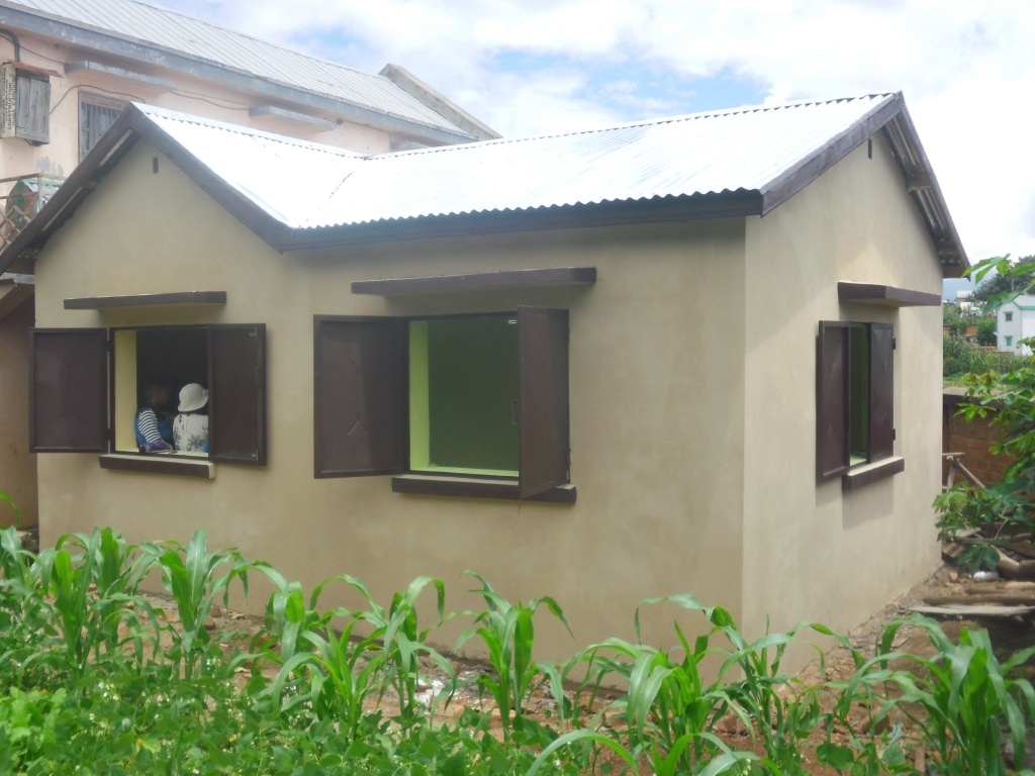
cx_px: 518
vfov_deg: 38.7
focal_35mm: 37
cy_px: 388
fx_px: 1106
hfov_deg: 50.1
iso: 80
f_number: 4
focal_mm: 6.6
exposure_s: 1/583
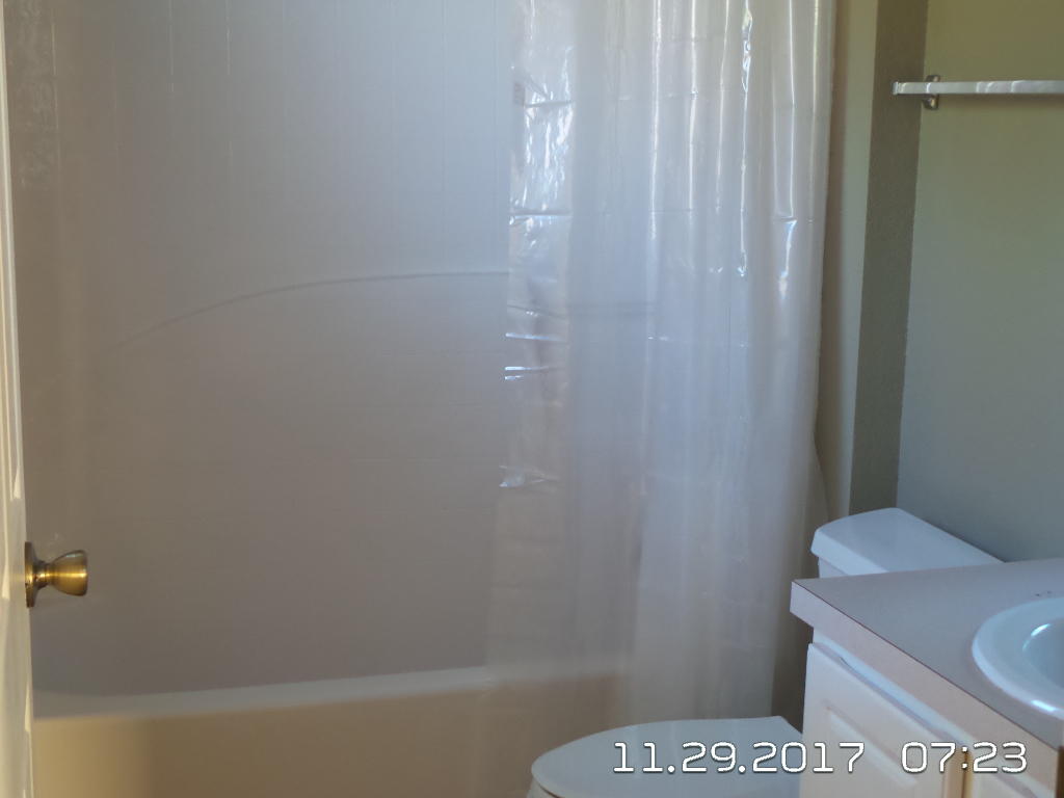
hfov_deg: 37.5
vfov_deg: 28.6
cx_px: 532
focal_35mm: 51
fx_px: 1568
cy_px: 399
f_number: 3.4
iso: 400
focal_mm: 9.2
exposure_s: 1/15
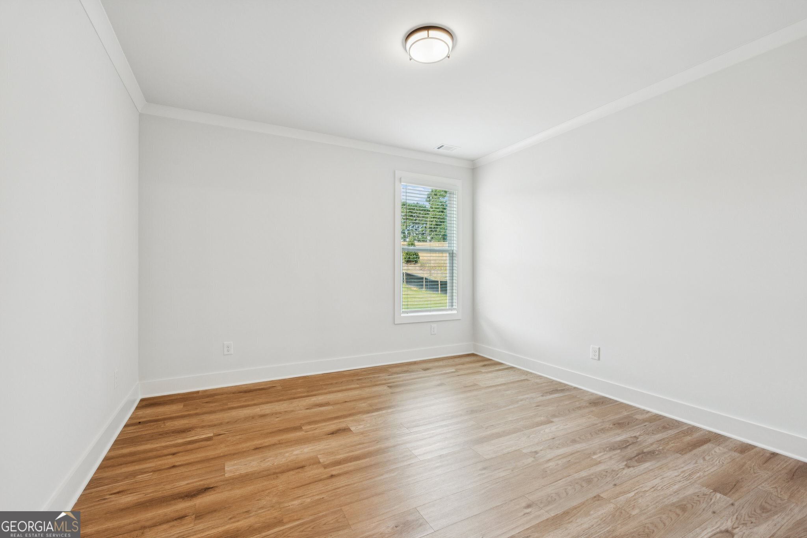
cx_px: 404
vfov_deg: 73.7
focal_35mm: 16
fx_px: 359
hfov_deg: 96.7
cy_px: 269
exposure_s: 1/15
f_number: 8
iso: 400
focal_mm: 16
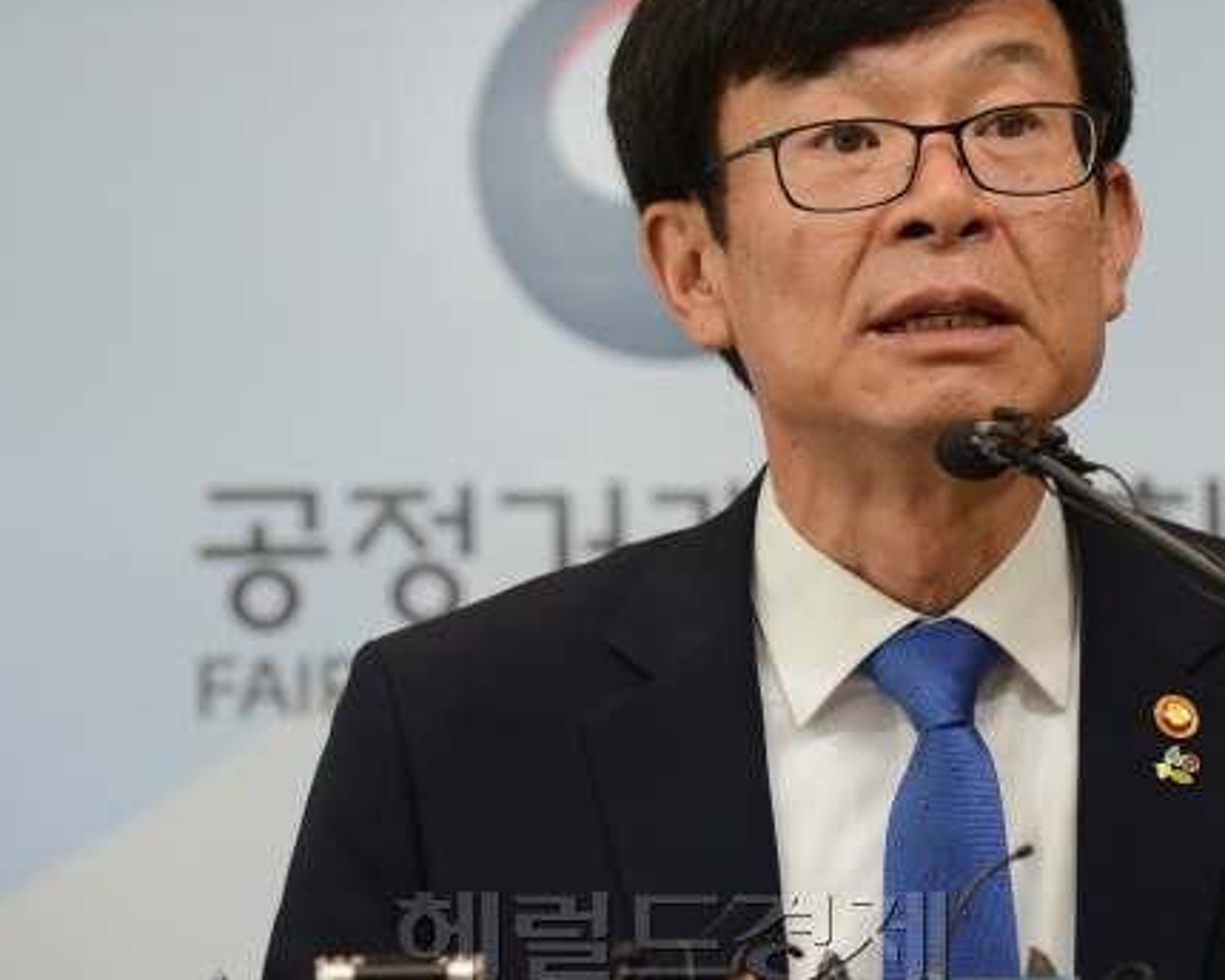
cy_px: 413
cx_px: 669
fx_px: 8230
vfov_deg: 6.8
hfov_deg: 8.5
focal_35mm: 227
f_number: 5.6
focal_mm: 160
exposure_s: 1/160
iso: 1600
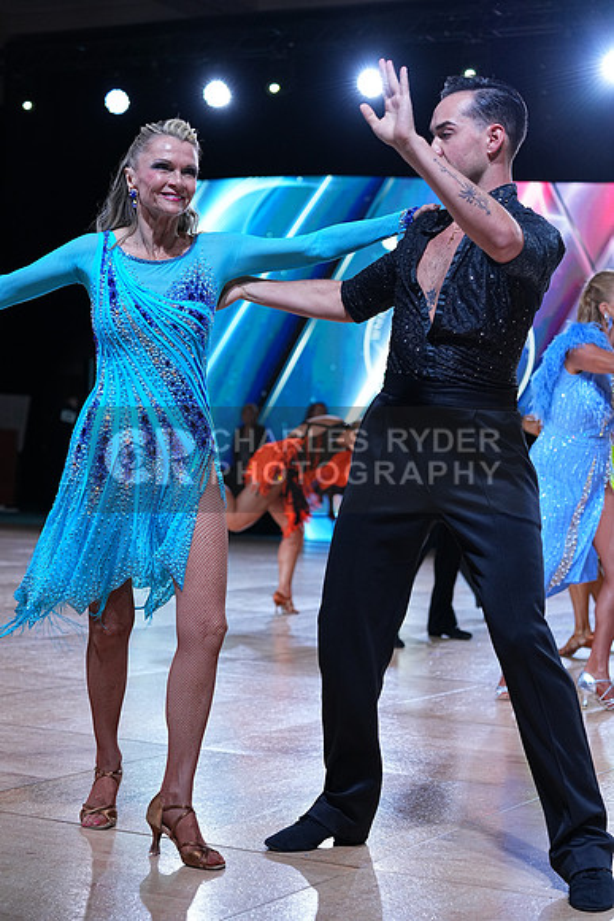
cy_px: 460
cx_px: 307
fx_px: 1790
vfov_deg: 28.8
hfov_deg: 19.5
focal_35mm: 70
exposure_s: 1/400
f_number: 4
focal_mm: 70
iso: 800
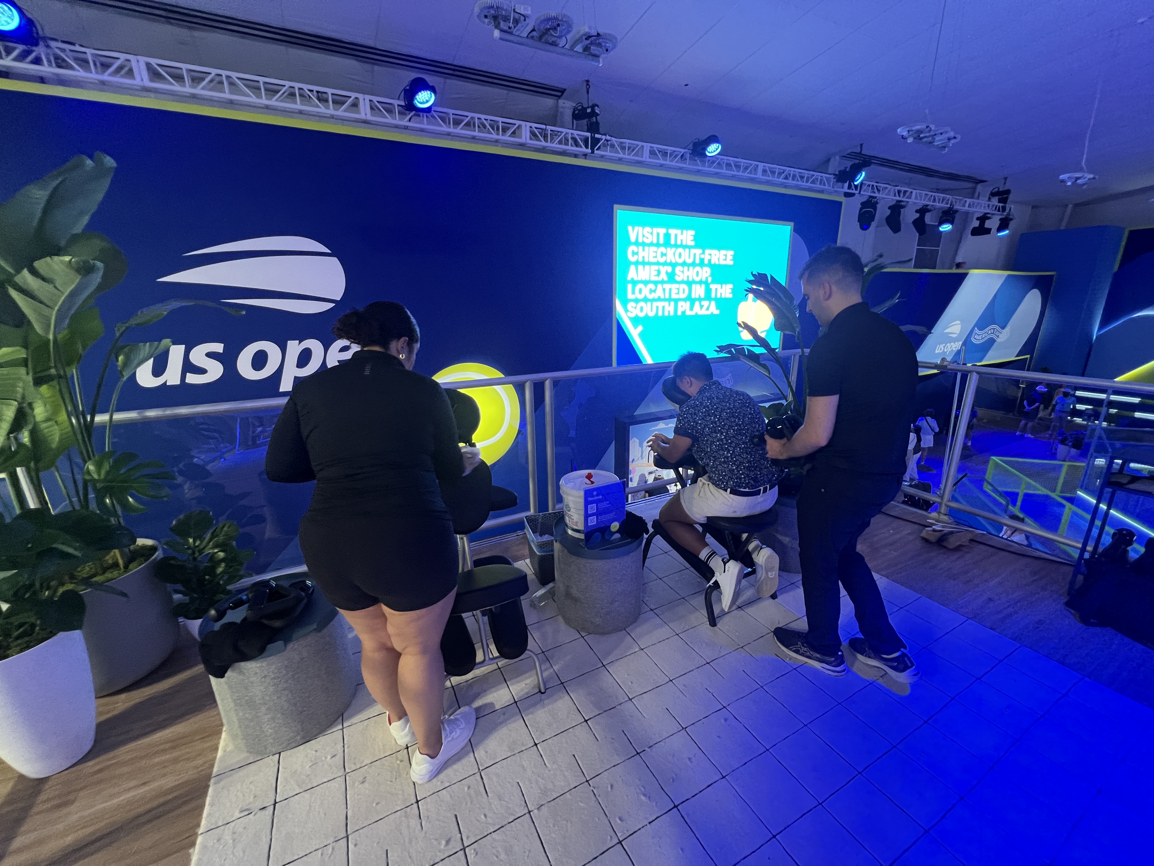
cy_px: 433
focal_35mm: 13
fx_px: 433
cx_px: 577
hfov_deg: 106.2
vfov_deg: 89.9
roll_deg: +0.8
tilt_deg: -14.2
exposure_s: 1/60
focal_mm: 1.57
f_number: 1.8
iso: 320
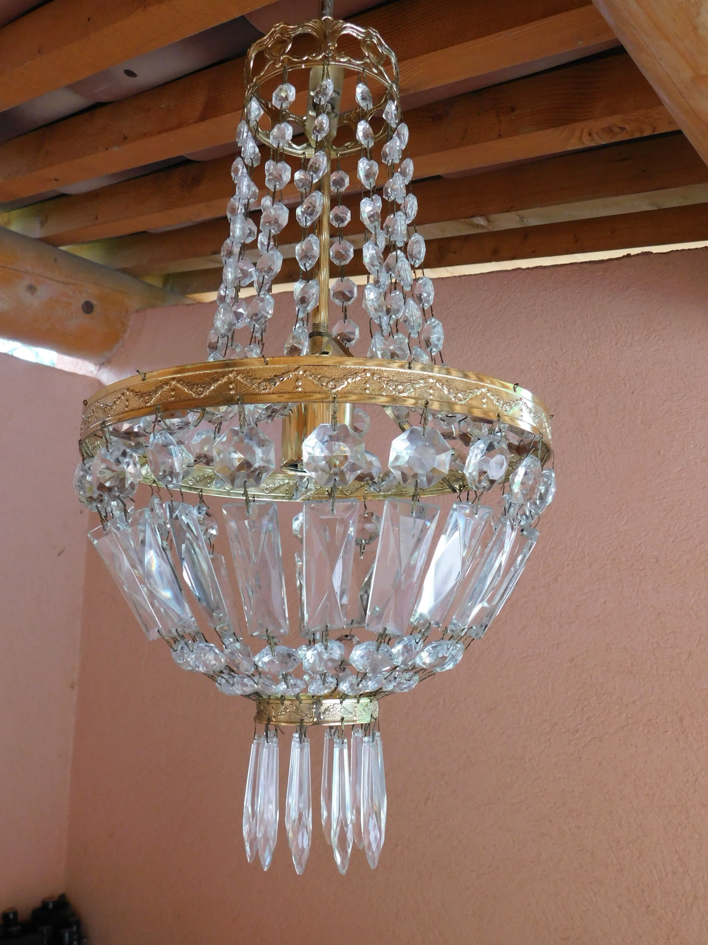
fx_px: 818
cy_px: 472
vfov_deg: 60.0
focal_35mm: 30
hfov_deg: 46.8
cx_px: 354
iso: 280
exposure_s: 1/30
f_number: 3.2
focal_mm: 5.3
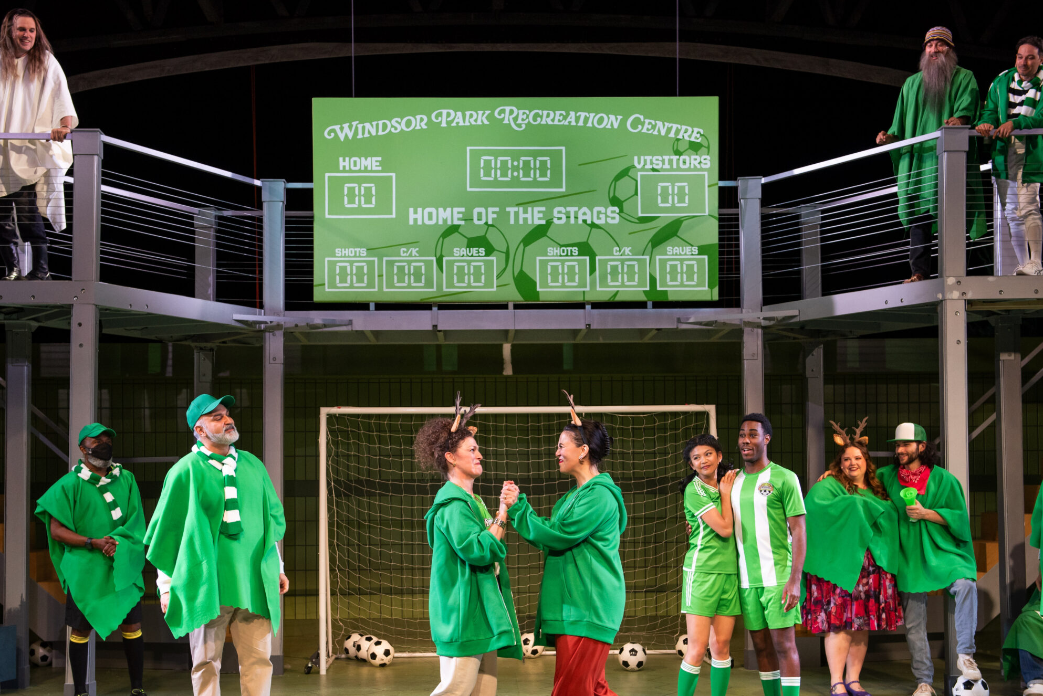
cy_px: 442
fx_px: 1681
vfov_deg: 23.3
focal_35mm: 58
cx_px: 504
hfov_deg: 34.5
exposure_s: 1/320
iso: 1600
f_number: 5
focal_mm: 45
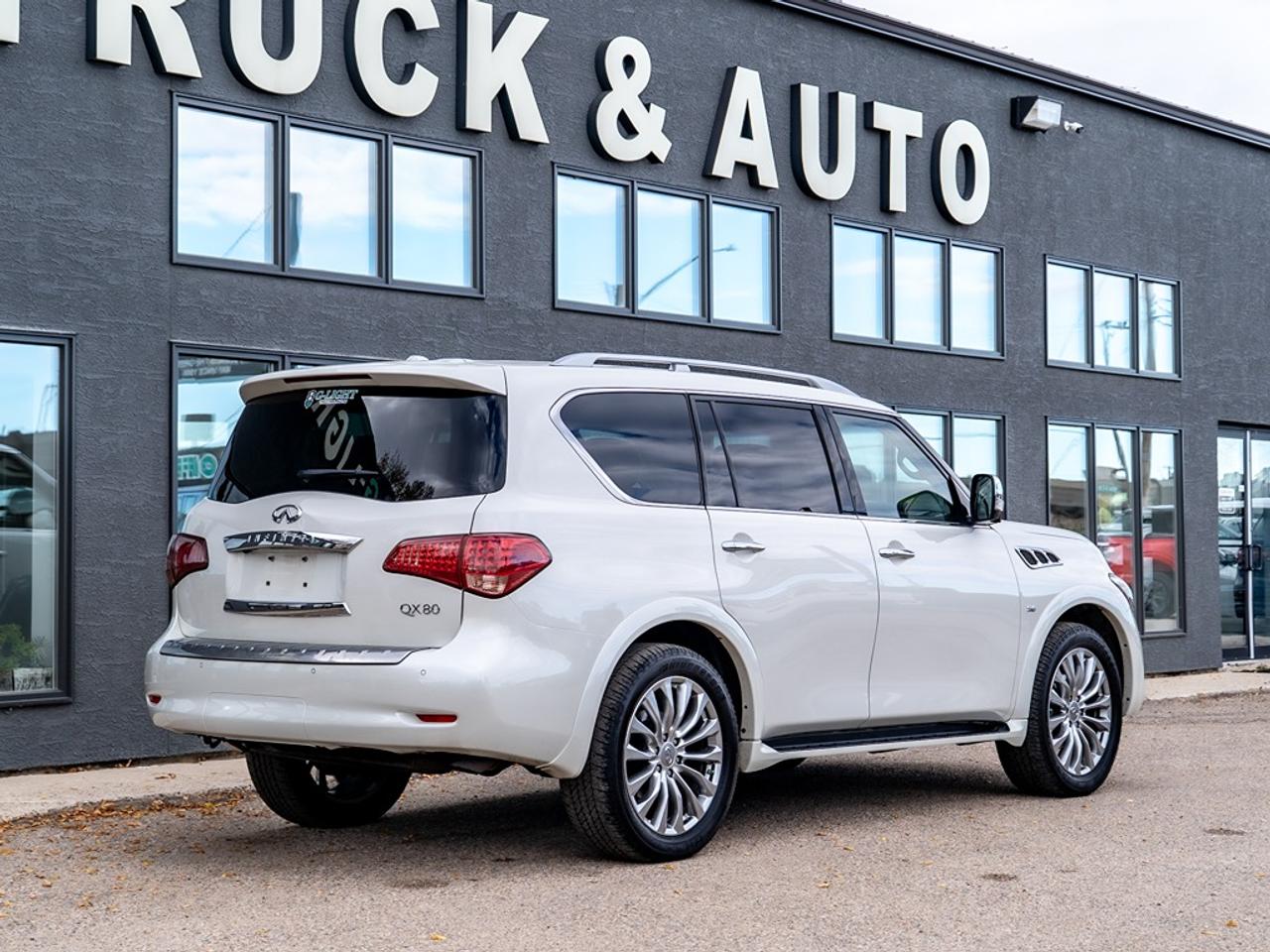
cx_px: 600
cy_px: 429
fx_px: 2390
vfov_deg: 22.5
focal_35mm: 65
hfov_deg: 29.8
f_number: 4.5
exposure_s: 1/160
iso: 100
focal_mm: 51
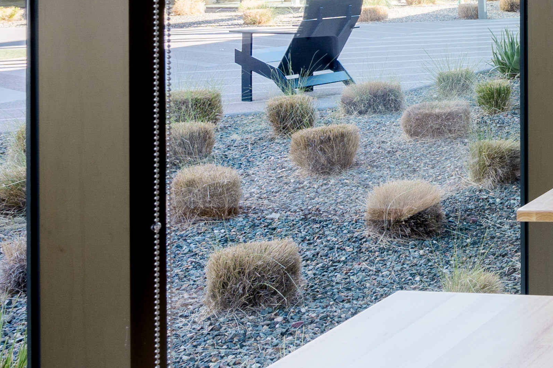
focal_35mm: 62
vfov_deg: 20.5
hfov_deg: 22.8
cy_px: -70
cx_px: 925
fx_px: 950
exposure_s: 1/40
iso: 125
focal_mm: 16.5
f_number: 8
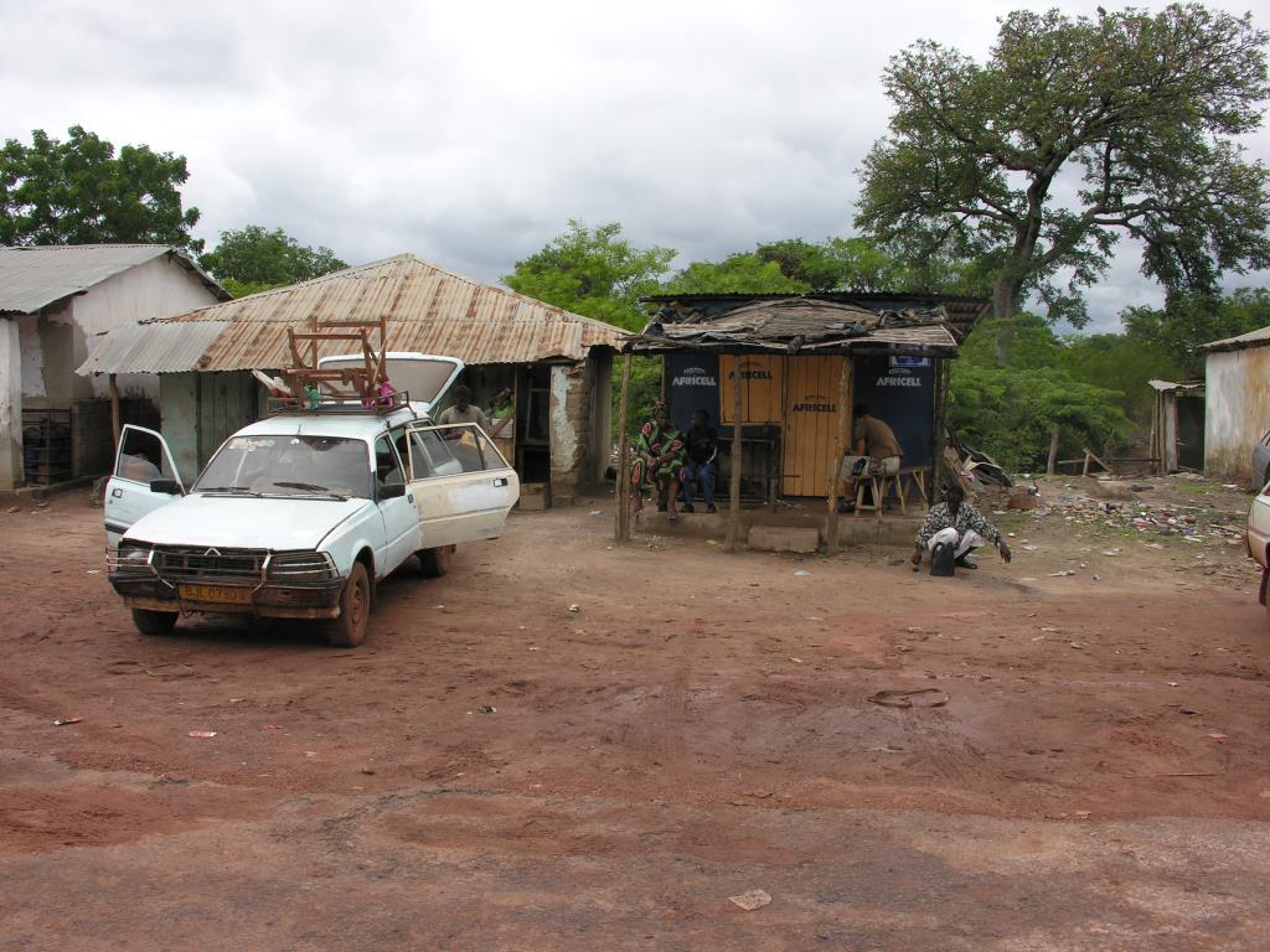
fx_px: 1284
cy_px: 476
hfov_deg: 52.6
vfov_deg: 40.7
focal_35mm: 35
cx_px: 635
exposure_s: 1/172
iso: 50
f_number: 6.3
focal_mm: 8.9
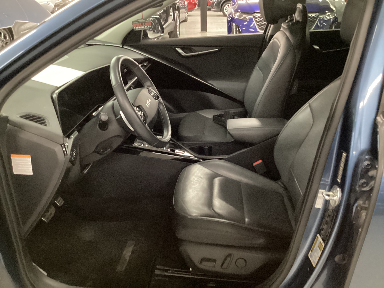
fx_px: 344
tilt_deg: -26.6
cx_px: 192
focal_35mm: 31
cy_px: 144
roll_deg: +0.1
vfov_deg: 45.4
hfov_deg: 58.4
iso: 800
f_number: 2.4
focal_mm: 3.3
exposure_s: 1/20
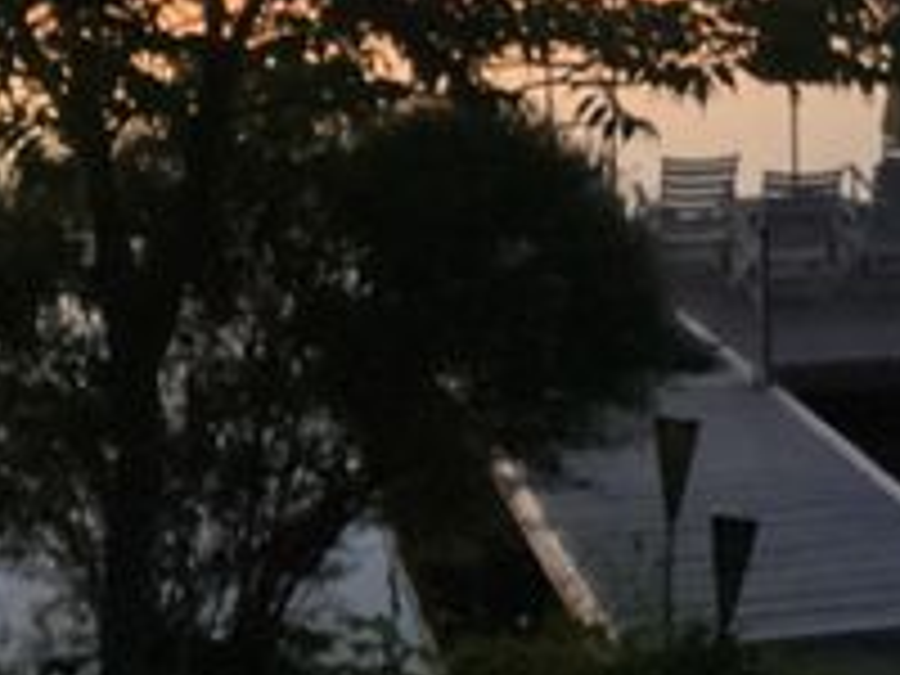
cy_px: -4
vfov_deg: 15.6
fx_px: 2418
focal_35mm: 93
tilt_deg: -2.6
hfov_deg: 20.9
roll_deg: +0.5
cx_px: 688
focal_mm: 3.3
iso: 640
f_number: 2.4
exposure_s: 1/24
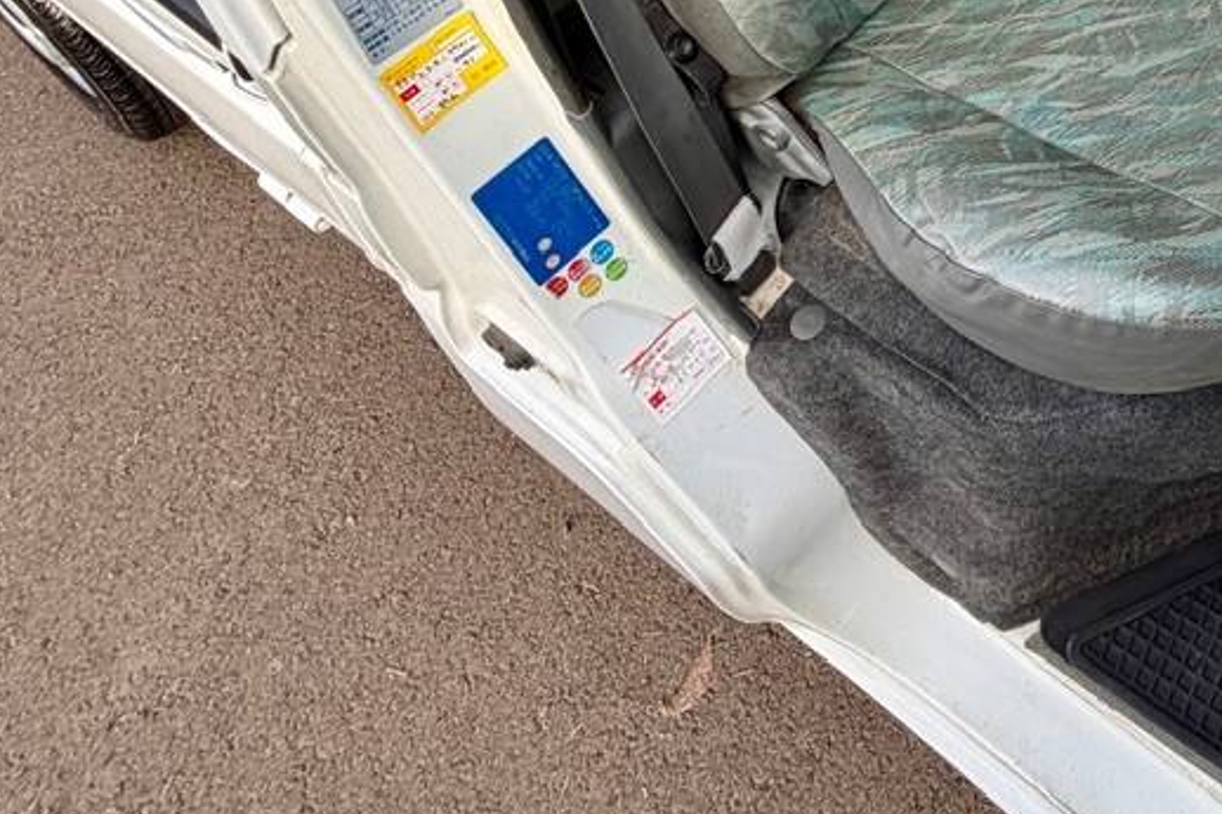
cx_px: 1116
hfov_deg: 47.4
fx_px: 1222
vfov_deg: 29.9
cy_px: -229
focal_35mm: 36
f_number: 2.2
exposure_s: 1/310
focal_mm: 2.22
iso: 50
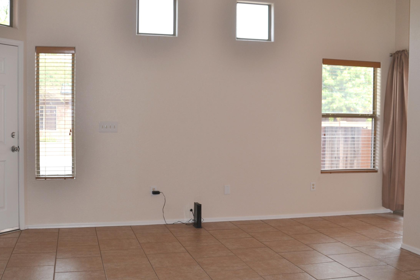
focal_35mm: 41
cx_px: 196
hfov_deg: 47.4
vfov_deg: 32.6
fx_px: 478
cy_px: 139
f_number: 4
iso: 110
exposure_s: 1/125
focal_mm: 20
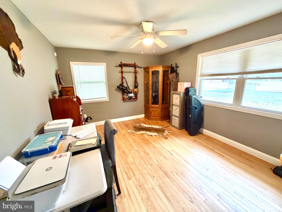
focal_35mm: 14
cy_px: 106
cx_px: 141
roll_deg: +1.2
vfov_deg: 85.7
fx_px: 114
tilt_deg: -12.9
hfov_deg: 102.1
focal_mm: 2.22
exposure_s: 1/60
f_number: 2.2
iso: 640
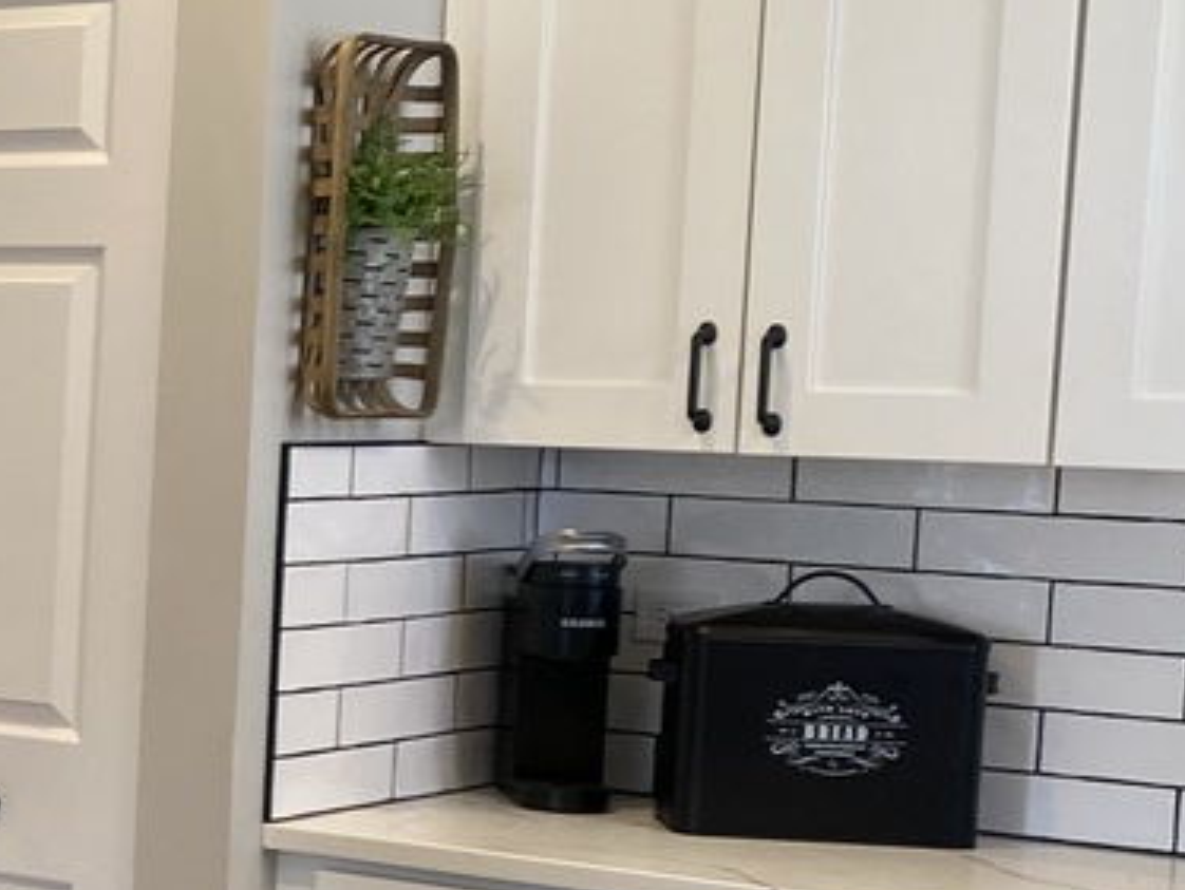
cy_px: 668
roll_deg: -0.5
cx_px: -729
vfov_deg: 14.7
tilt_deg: -5.1
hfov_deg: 17.2
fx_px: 3425
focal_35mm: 100
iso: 64
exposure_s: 1/60
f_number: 1.8
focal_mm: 4.25
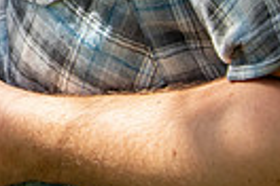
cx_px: -291
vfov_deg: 3.9
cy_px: -171
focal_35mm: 351
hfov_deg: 5.7
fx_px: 2730
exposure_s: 1/800
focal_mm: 80
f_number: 11
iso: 1250
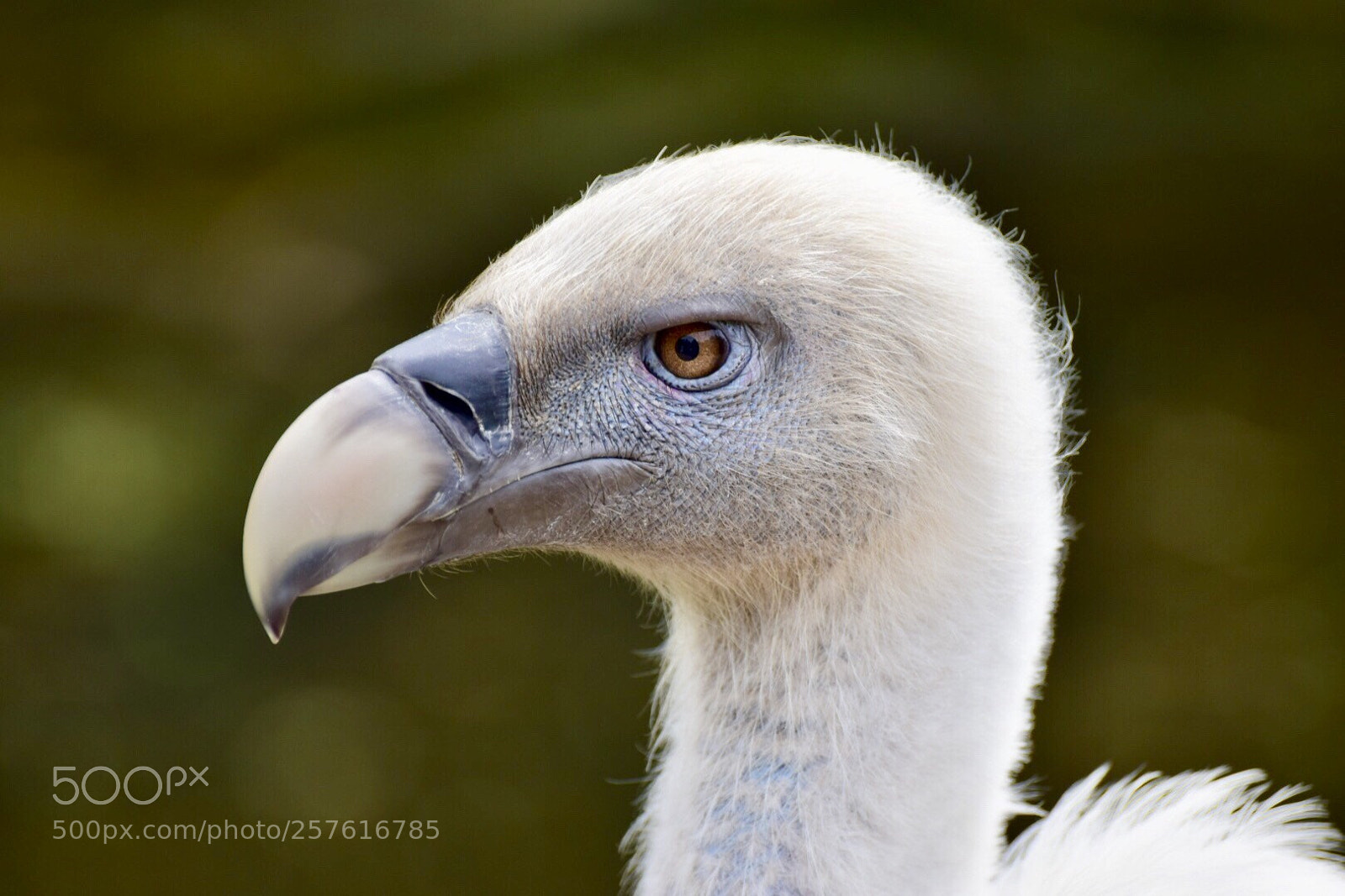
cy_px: 448
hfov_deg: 7.0
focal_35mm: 292
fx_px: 10928
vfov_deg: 4.7
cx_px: 672
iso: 100
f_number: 5.3
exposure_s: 1/320
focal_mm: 195
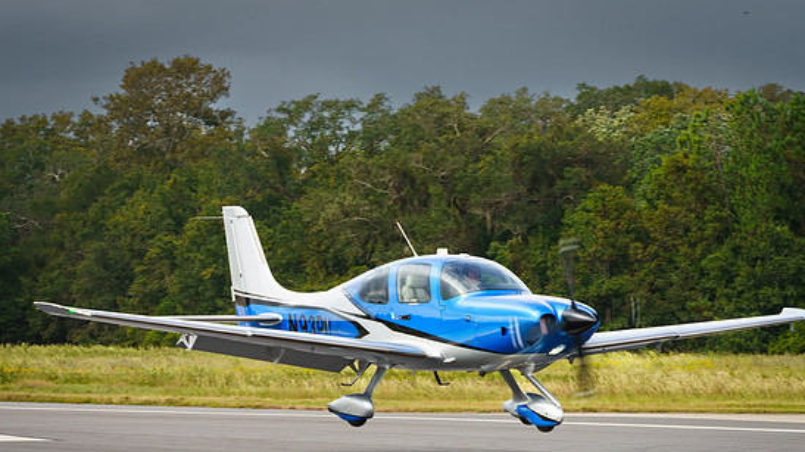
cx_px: 338
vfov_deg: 5.4
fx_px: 4779
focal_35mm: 224
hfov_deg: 9.6
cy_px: 319
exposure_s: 1/320
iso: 160
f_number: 7.1
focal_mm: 136
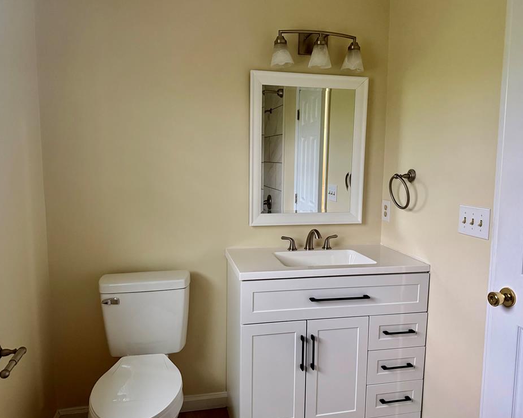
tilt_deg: -6.8
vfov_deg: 54.9
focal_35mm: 26
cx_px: 267
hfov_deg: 66.0
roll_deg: -0.4
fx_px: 402
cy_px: 208
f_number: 1.78
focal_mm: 6.76
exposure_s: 1/60
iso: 400
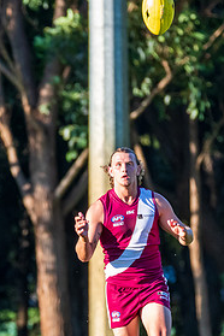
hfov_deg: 1.5
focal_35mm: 946
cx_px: 126
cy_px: 282
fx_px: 8829
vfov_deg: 2.2
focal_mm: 320
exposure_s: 1/1000
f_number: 6.3
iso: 1000
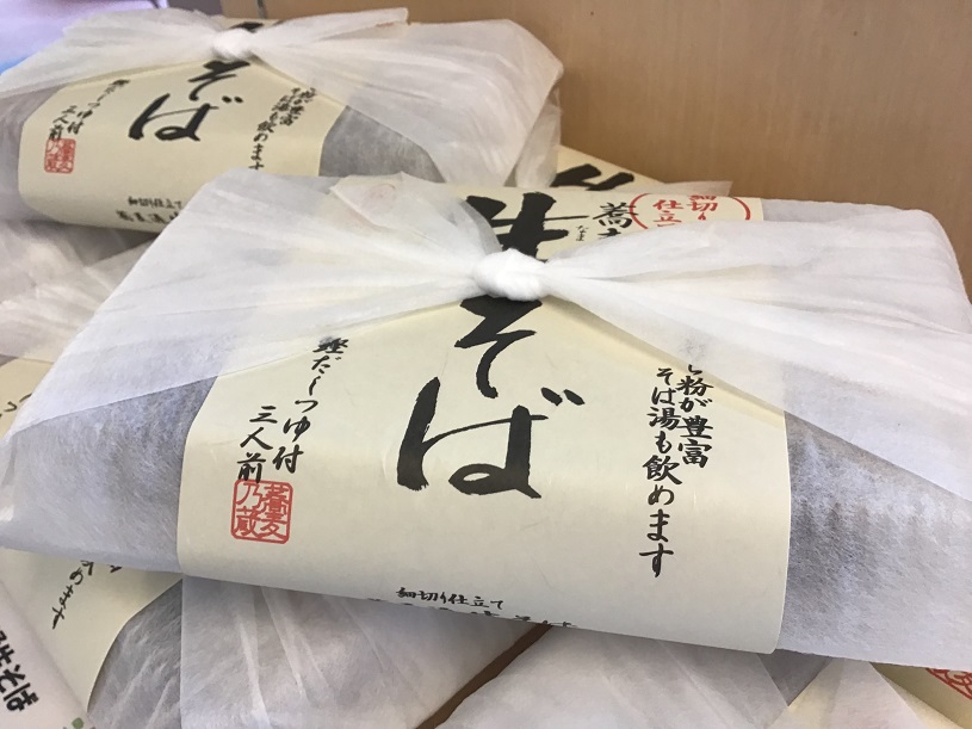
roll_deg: +3.5
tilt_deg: -38.7
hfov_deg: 58.4
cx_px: 486
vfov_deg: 45.4
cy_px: 364
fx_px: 870
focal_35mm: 31
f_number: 2.4
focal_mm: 3.3
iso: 64
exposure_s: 1/33
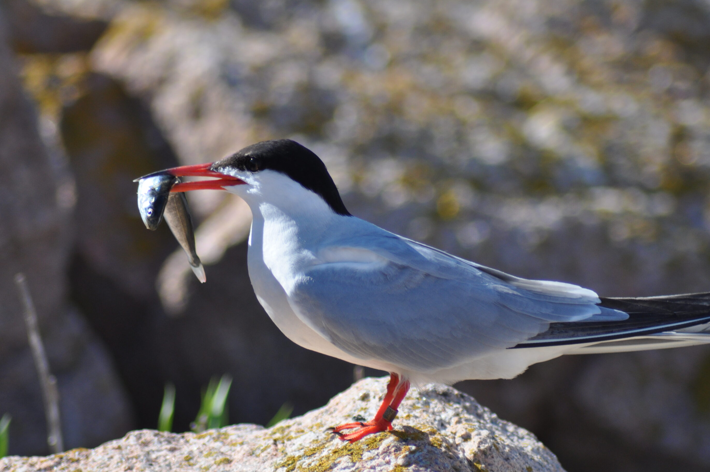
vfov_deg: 2.8
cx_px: 389
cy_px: 254
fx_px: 9731
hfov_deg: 4.2
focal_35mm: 494
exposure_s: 1/1250
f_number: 5.6
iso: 400
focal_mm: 300
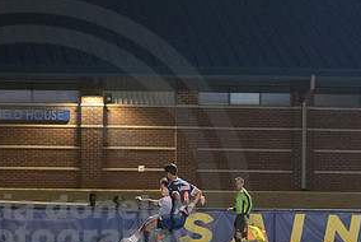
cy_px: 231
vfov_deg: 4.1
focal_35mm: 338
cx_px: 101
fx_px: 3393
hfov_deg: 6.1
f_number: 3.5
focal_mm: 95
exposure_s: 1/320
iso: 2500
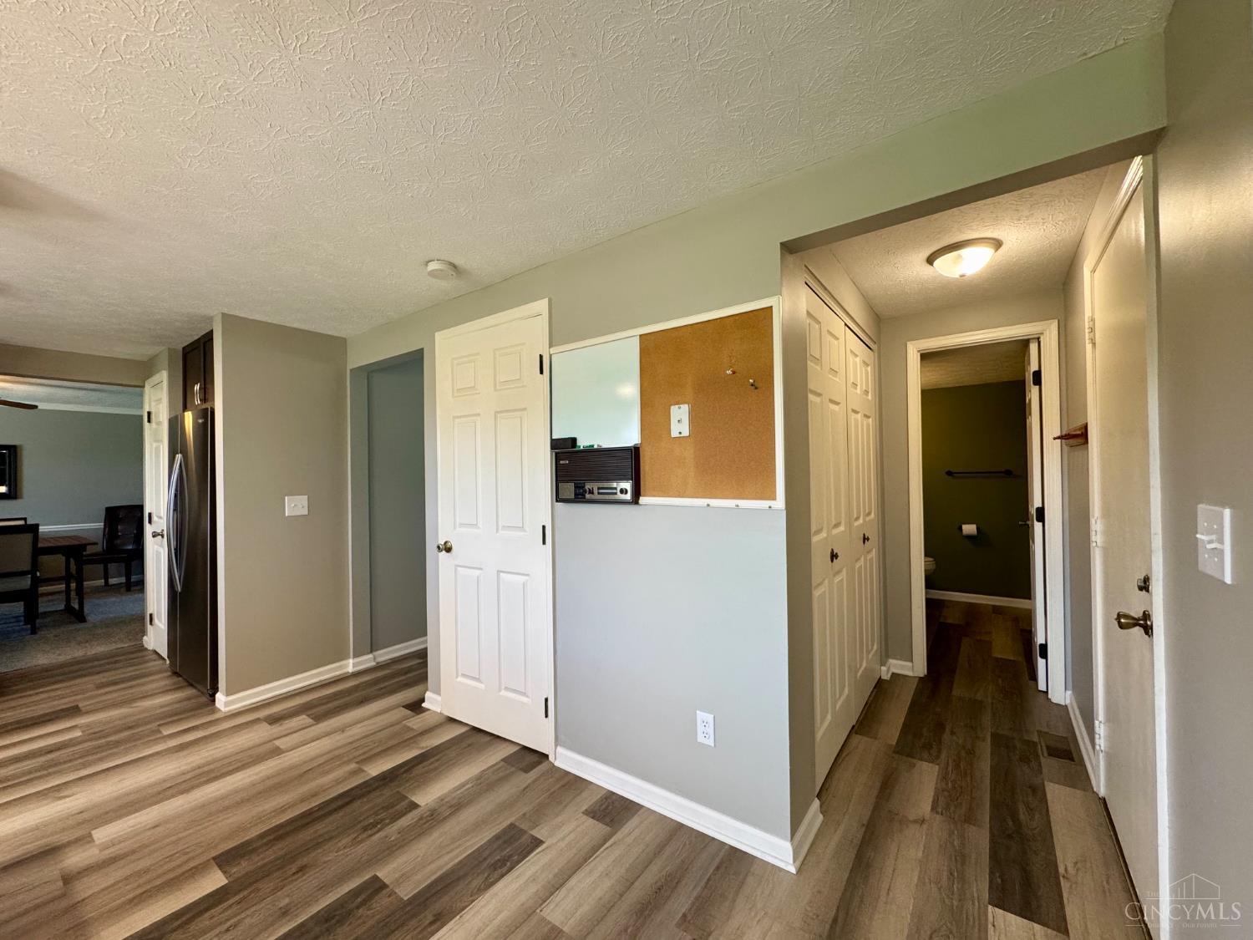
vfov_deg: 85.7
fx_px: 507
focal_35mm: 14
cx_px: 626
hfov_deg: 102.1
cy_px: 470
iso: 200
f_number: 2.2
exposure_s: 1/120
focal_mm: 2.22
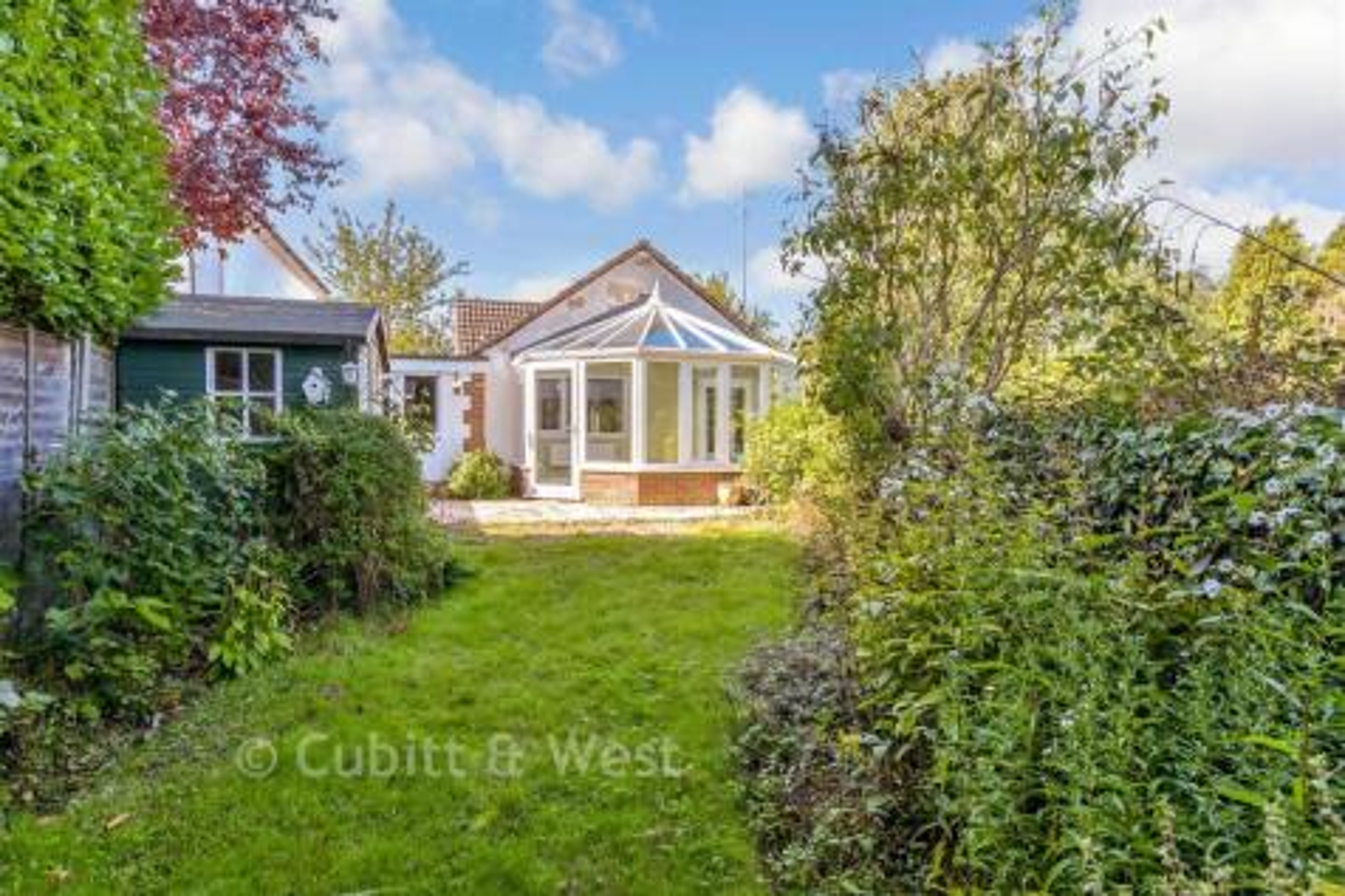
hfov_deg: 86.9
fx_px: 710
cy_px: 448
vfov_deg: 64.5
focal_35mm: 19
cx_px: 672
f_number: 8
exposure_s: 1/125
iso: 200
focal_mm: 13
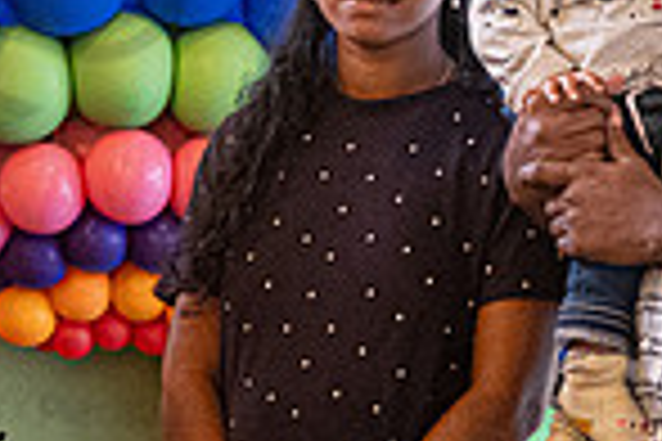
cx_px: 135
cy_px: 88
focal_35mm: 296
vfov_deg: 4.6
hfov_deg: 7.0
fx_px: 5443
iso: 3200
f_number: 2.8
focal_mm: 50
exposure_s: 1/60
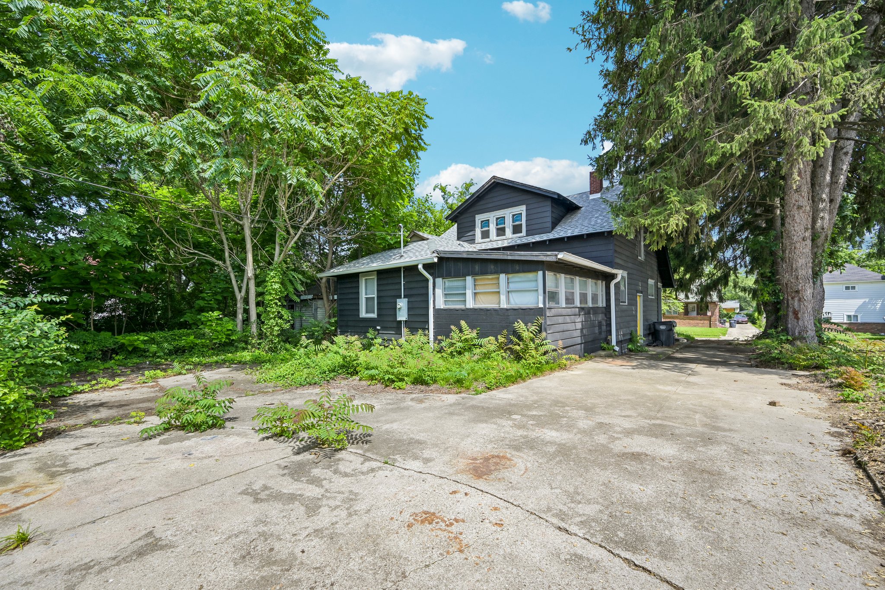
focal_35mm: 14
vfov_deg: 81.2
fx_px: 344
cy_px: 295
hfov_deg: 104.3
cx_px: 442
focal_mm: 14
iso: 100
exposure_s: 1/160
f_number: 8
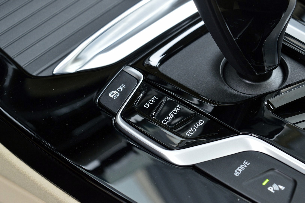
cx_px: 152
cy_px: 102
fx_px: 698
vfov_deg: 16.5
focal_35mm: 82
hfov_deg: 24.6
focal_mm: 55
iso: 500
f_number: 8
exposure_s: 1/60
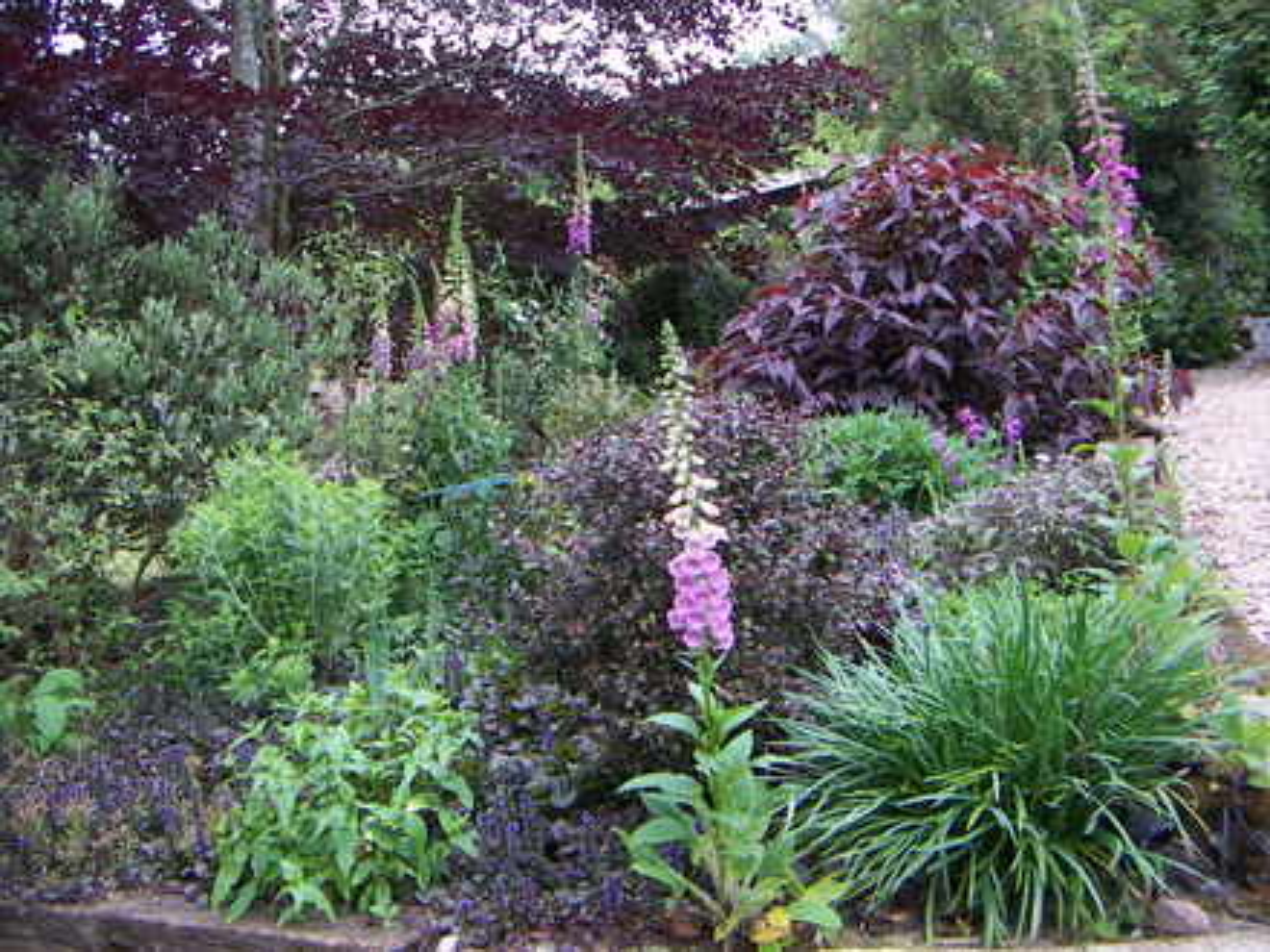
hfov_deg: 51.4
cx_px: 635
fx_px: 1321
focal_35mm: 36
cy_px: 476
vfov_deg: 39.7
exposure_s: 1/125
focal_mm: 4.7
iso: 50
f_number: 2.8
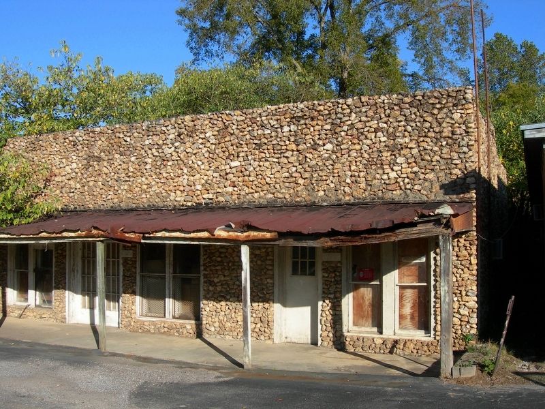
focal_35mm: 38
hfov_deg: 49.0
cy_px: 204
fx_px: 598
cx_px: 272
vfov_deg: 37.7
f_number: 4.8
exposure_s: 1/389
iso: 50
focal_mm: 7.8
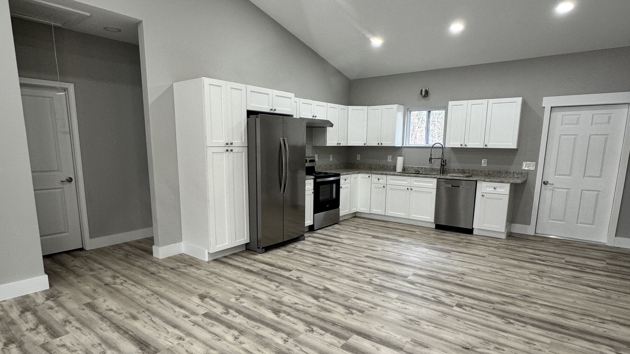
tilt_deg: -10.7
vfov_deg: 53.4
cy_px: 205
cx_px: 310
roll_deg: -0.2
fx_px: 351
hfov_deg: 83.8
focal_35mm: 21
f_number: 2.2
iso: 125
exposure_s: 1/120
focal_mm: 2.22
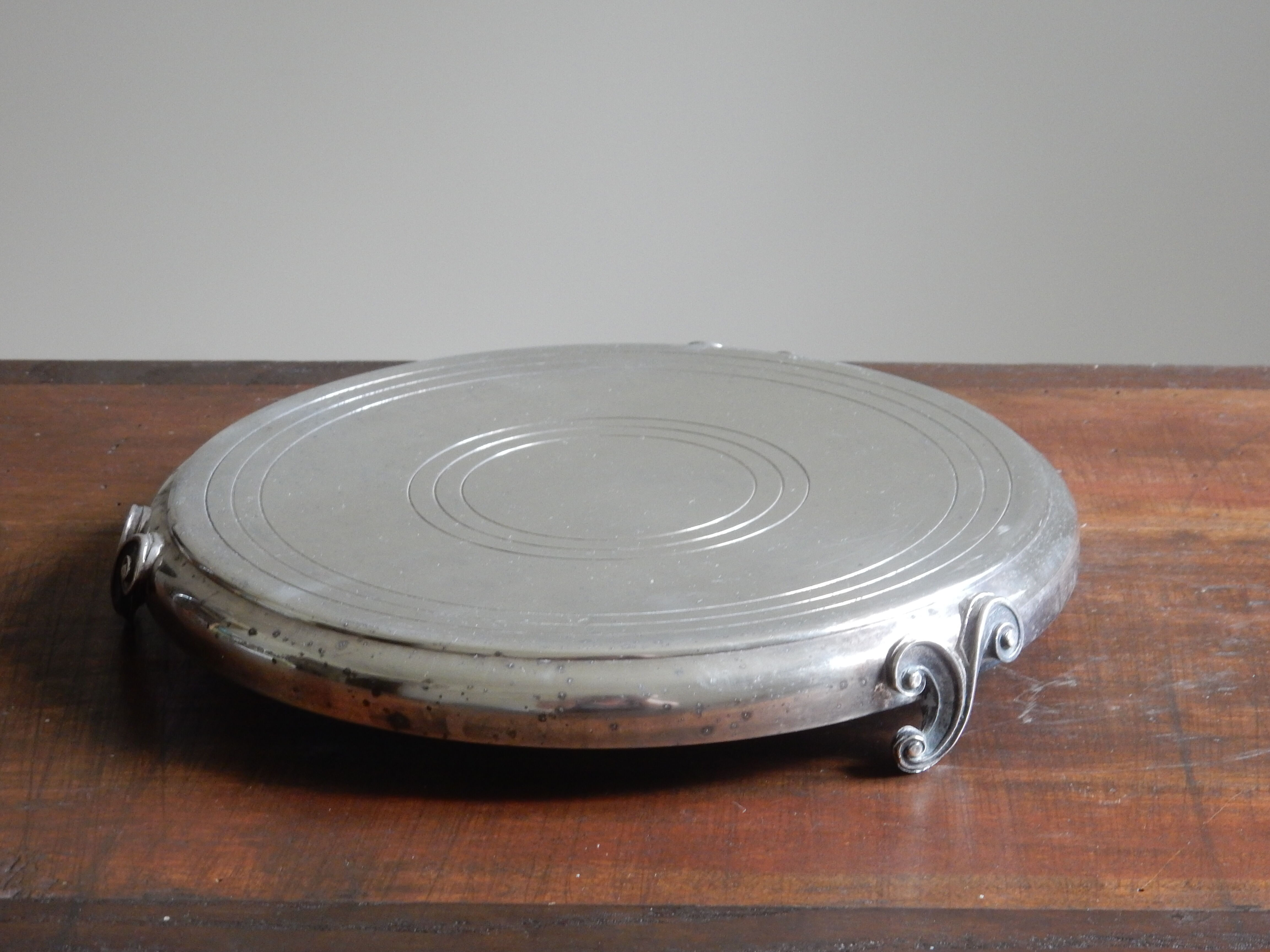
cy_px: 476
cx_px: 635
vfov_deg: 20.7
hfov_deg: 27.4
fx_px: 2605
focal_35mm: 71
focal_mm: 12.6
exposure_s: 1/15
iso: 400
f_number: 4.8
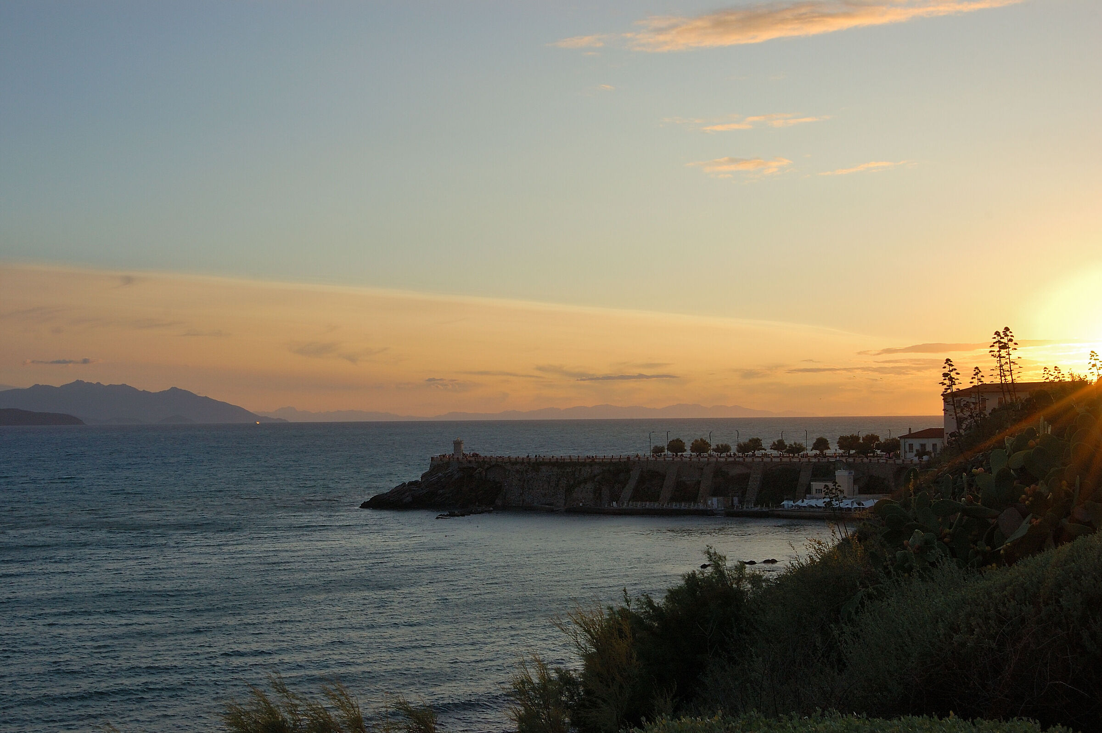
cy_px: 366
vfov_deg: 28.9
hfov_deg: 42.4
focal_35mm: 46
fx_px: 1422
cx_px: 551
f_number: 10
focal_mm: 31
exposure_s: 1/125
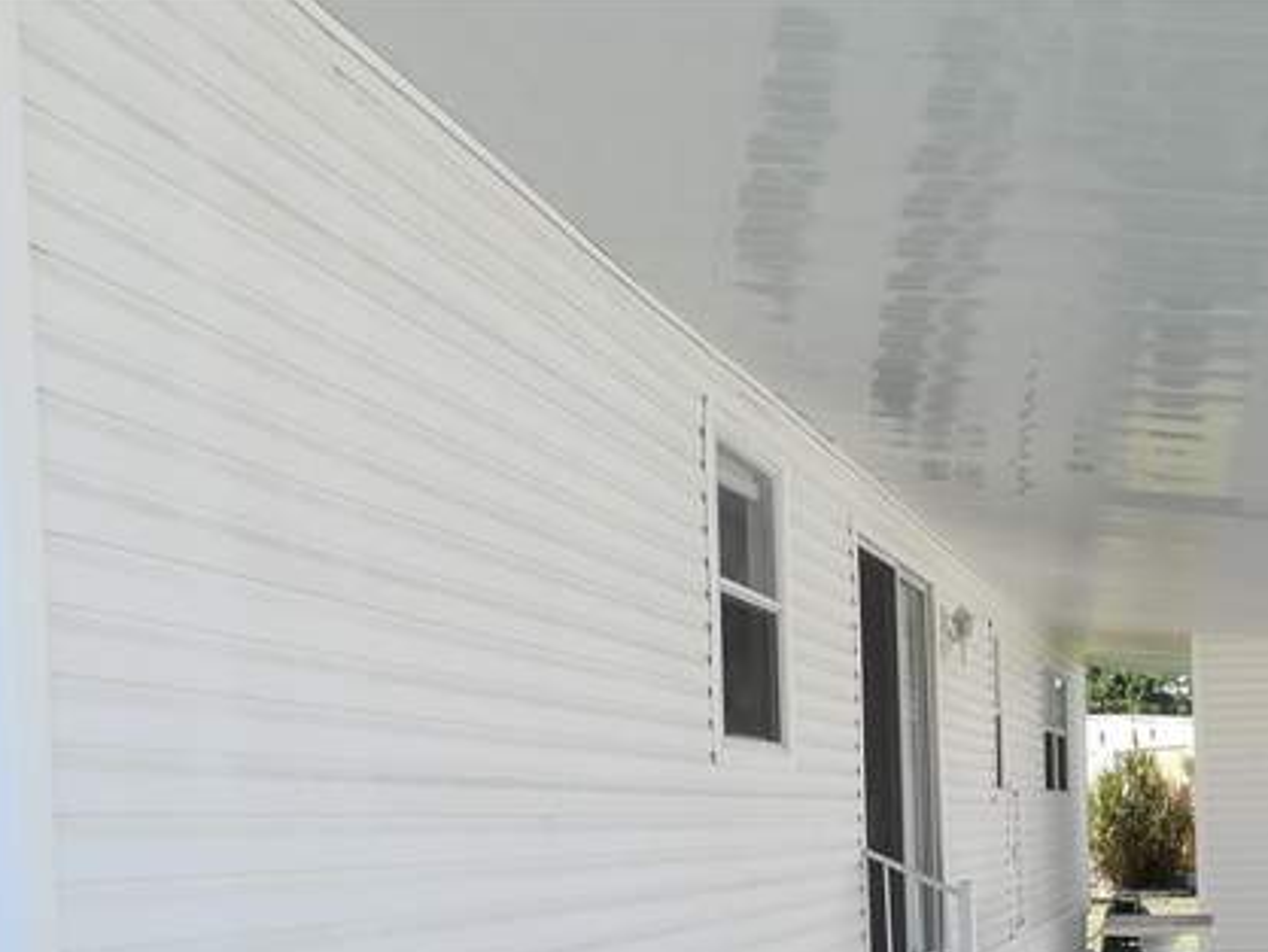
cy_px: 906
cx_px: 1122
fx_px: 1685
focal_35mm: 46
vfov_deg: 29.8
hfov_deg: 38.6
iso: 100
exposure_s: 1/549
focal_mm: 4.3
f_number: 3.2
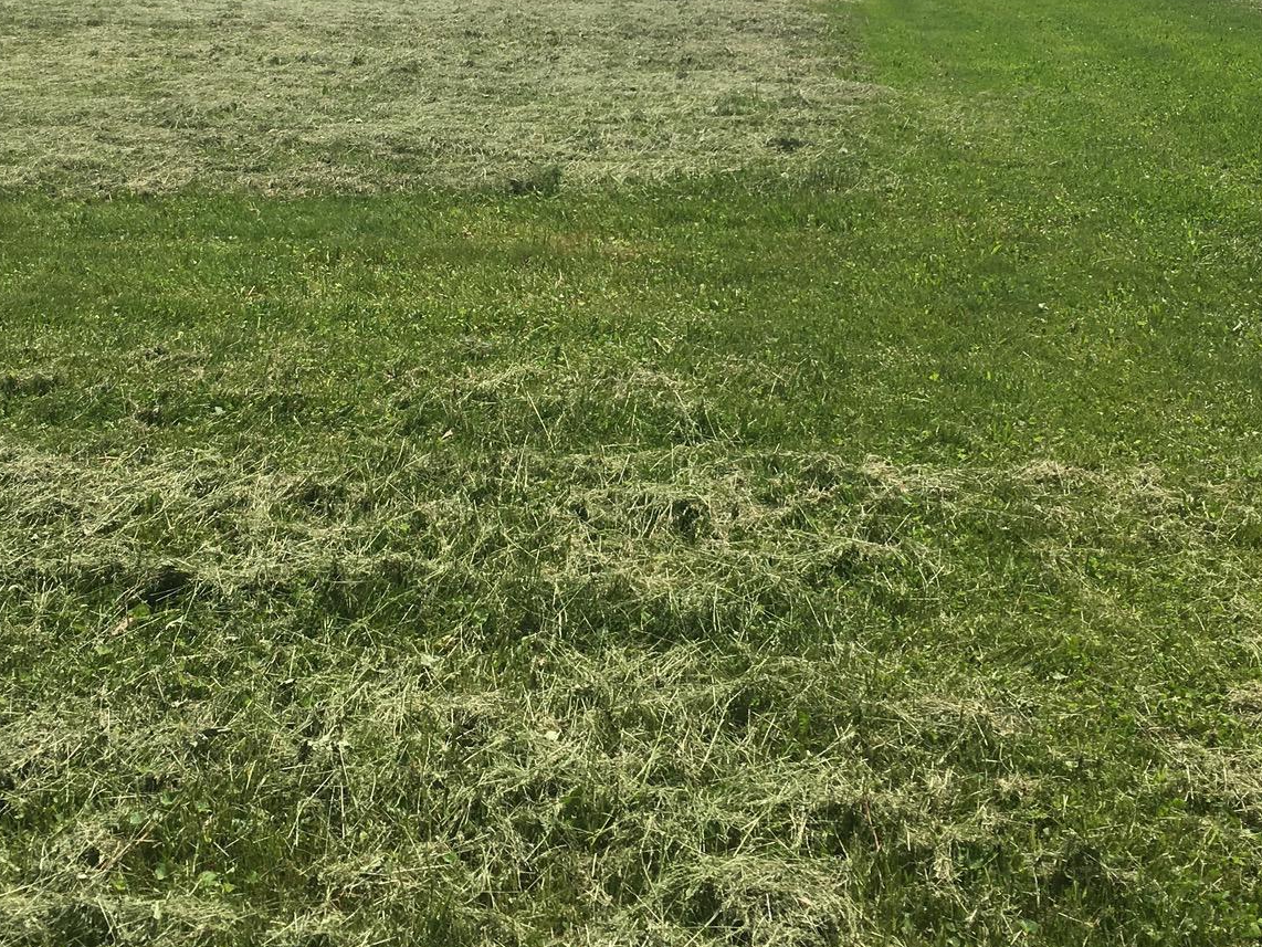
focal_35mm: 52
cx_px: 604
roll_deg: -1.1
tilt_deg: -5.4
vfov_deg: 27.4
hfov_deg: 36.8
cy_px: 167
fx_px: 1896
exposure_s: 1/2198
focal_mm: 4.15
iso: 25
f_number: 2.2
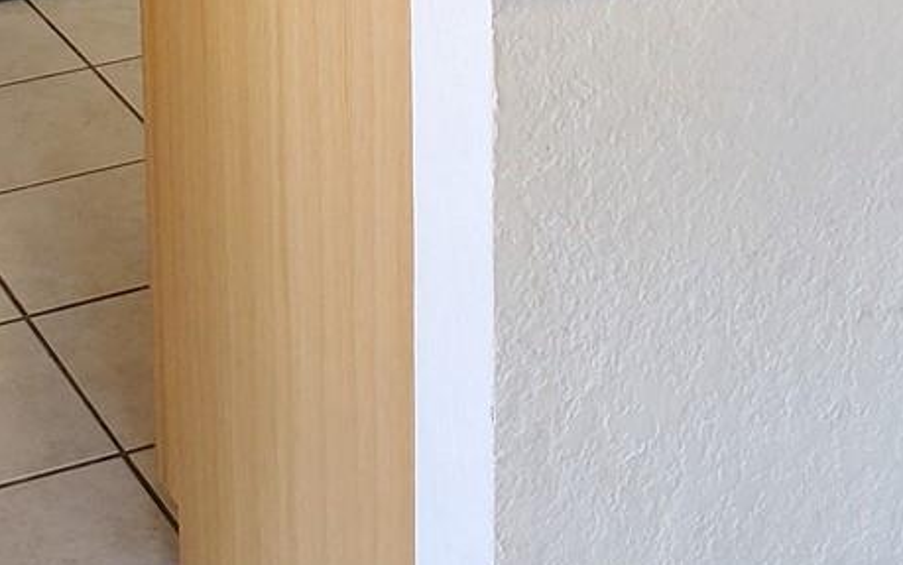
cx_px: 279
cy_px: -433
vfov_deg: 12.5
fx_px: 2363
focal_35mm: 96
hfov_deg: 21.5
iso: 200
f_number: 2.4
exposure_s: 1/40
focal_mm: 4.3
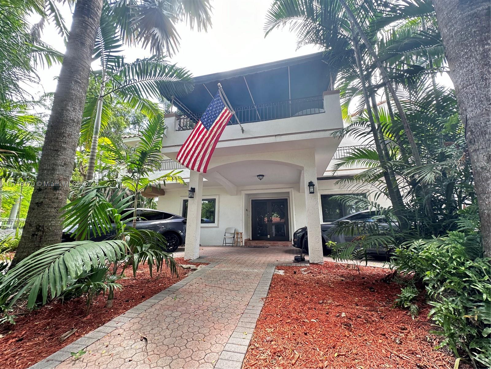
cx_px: 246
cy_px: 184
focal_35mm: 14
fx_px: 199
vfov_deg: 85.7
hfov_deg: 102.1
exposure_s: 1/99
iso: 80
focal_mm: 2.22
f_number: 2.2
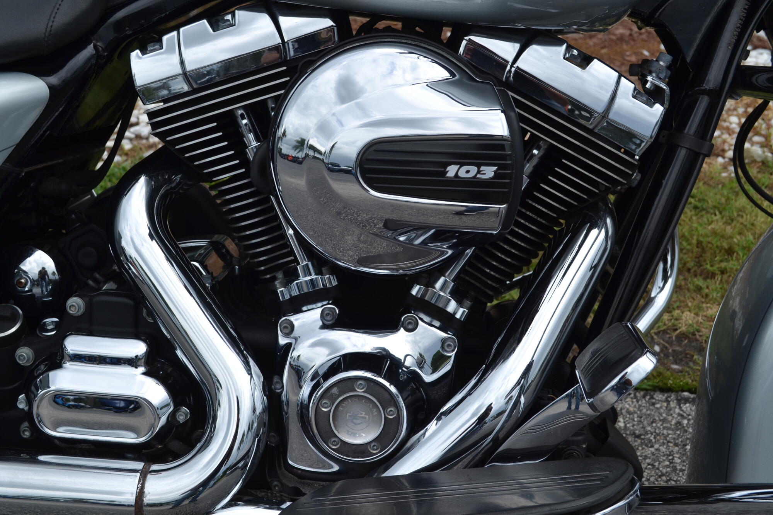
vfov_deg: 28.1
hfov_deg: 41.1
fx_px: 1031
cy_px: 258
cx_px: 386
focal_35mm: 48
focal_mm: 32
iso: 100
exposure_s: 1/250
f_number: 8
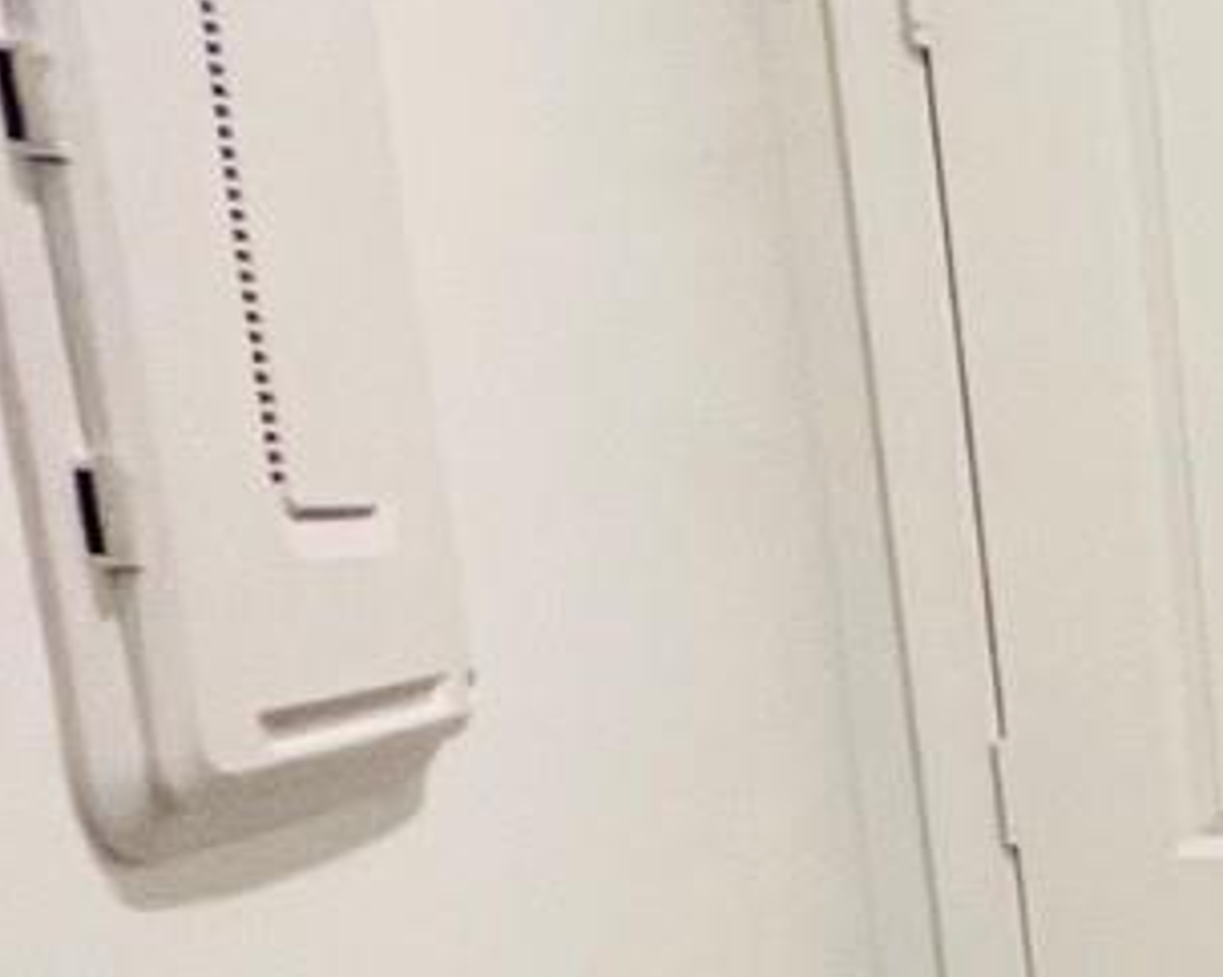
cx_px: 2890
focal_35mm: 67
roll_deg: -3.2
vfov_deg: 21.2
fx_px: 2424
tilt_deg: -13.8
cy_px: 1171
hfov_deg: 15.5
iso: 320
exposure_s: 1/60
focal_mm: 1.57
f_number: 1.8
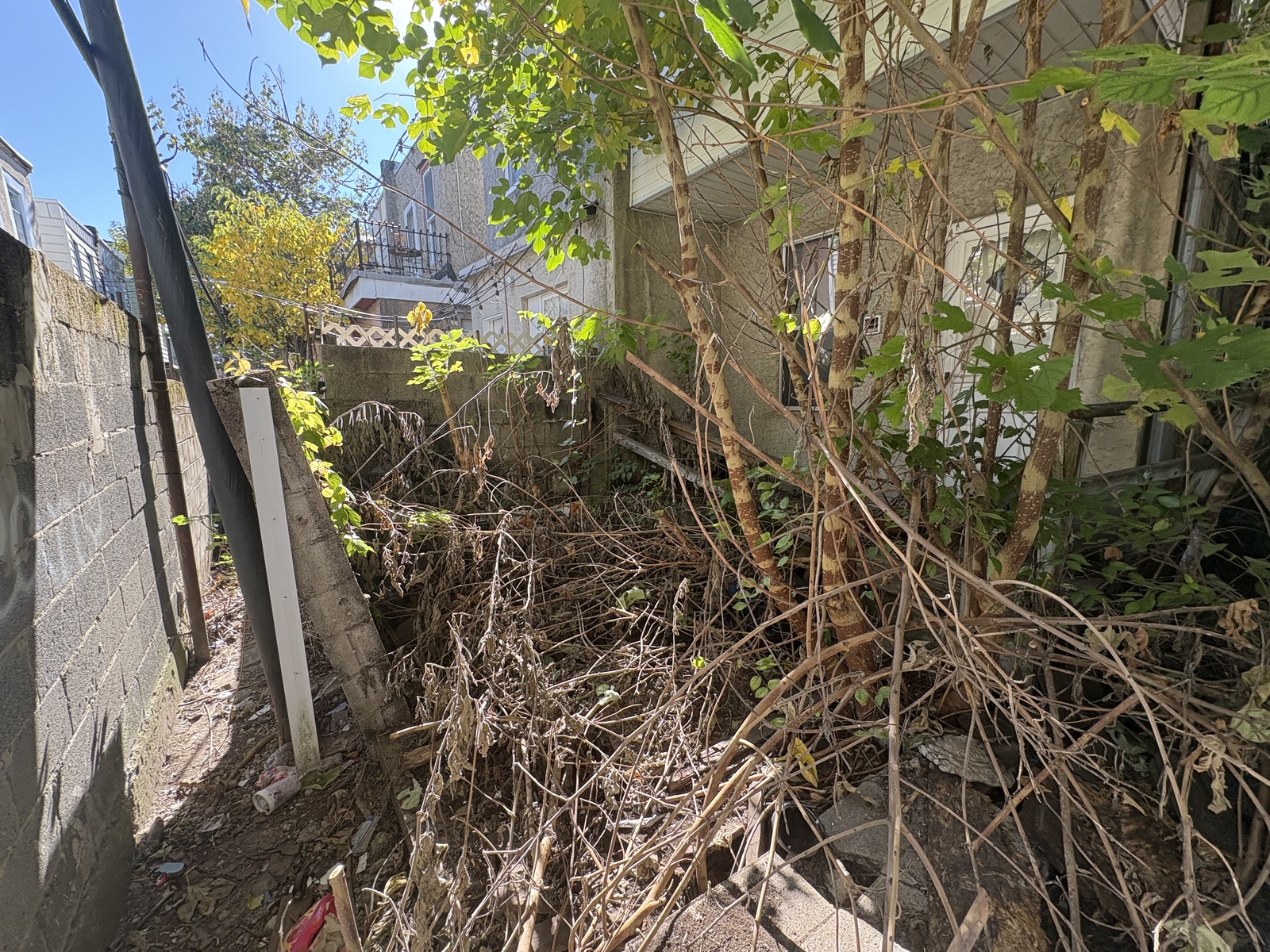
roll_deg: +0.8
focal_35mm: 14
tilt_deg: -8.4
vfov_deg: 85.7
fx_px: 514
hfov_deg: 102.1
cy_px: 476
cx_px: 635
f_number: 2.2
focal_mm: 2.22
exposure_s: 1/135
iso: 64
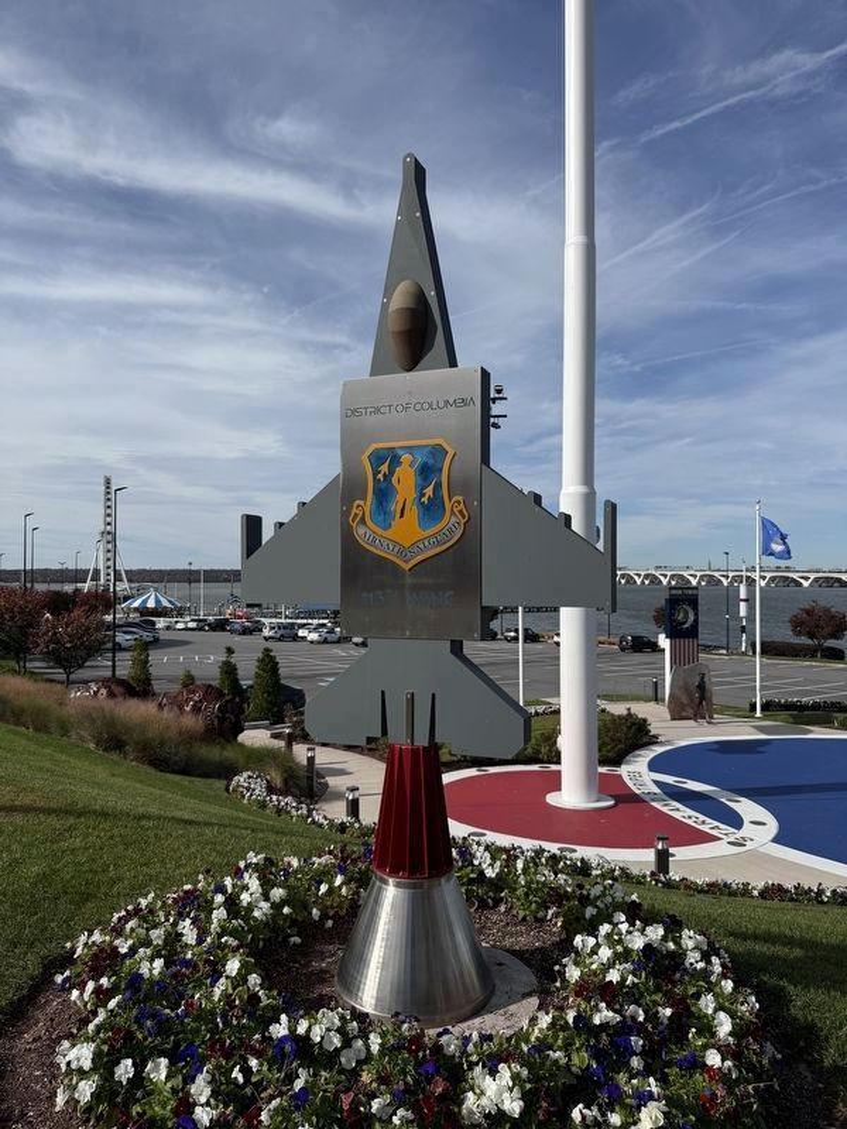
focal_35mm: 24
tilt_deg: +3.3
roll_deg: +0.1
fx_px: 783
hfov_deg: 56.8
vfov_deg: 71.6
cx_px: 424
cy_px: 564
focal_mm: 6.76
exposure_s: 1/7353
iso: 80
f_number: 1.78
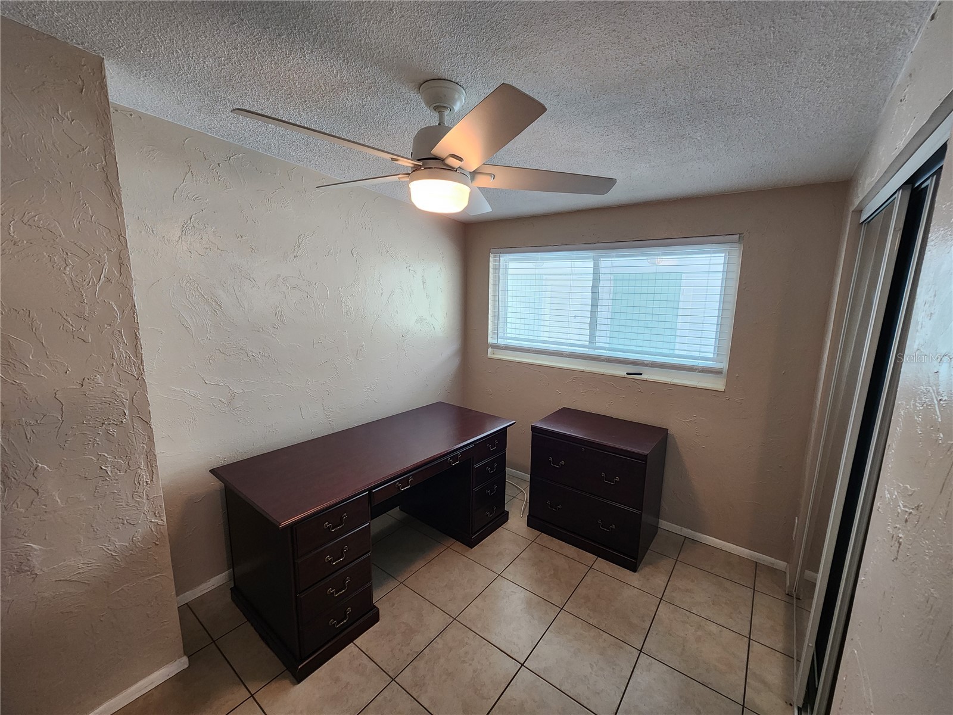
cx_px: 476
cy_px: 358
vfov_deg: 89.9
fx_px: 358
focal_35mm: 13
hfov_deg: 106.2
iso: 250
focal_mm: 2.2
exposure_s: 1/60
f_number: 2.2
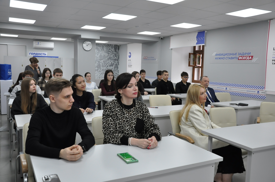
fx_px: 252
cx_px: 138
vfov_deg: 39.9
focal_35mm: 33
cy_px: 91
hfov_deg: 57.3
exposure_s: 1/180
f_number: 6.7
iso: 1250
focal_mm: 22
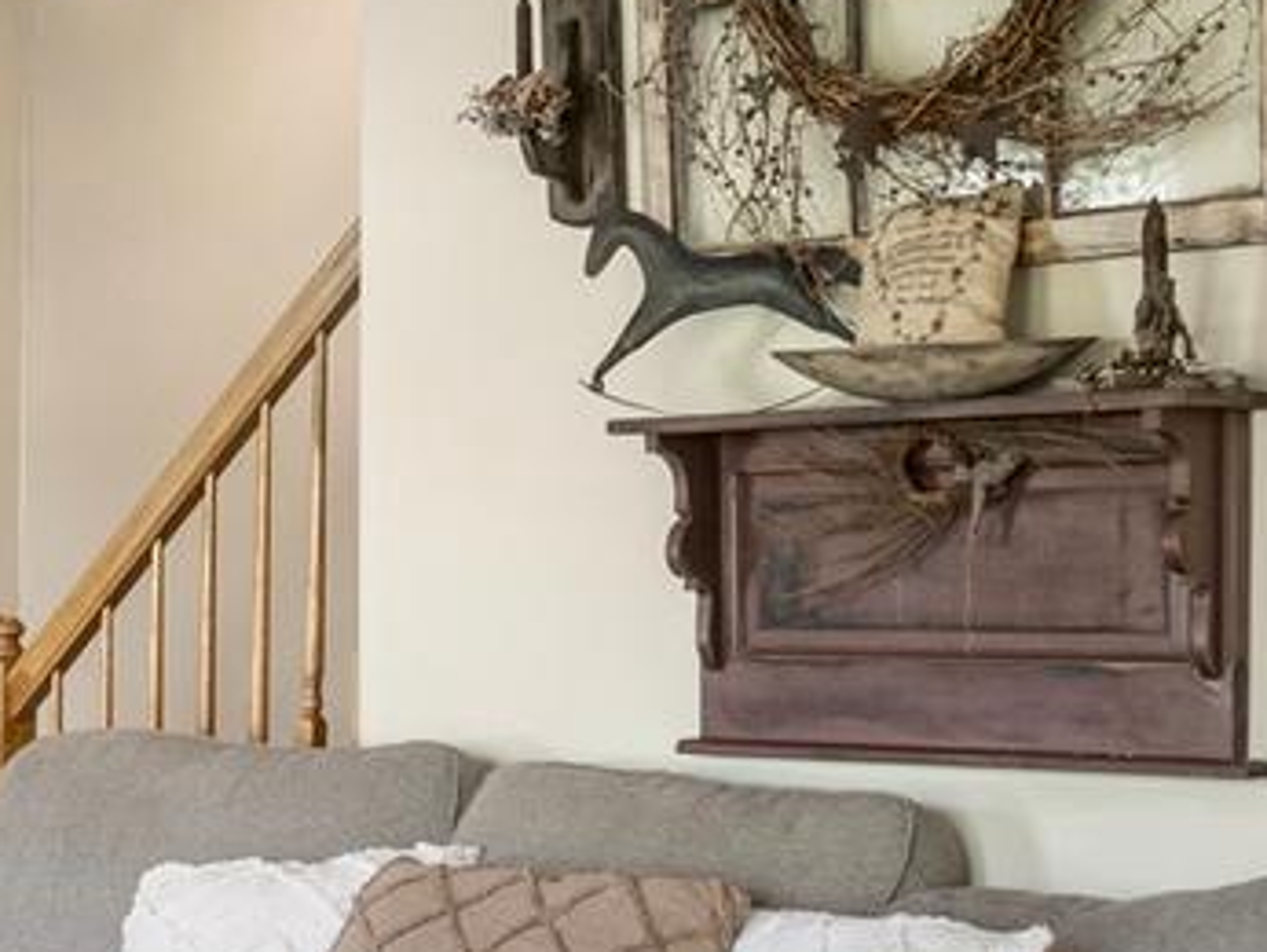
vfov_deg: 16.2
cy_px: 690
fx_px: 3333
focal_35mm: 91
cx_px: -245
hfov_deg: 20.2
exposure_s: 1/10
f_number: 8
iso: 640
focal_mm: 16
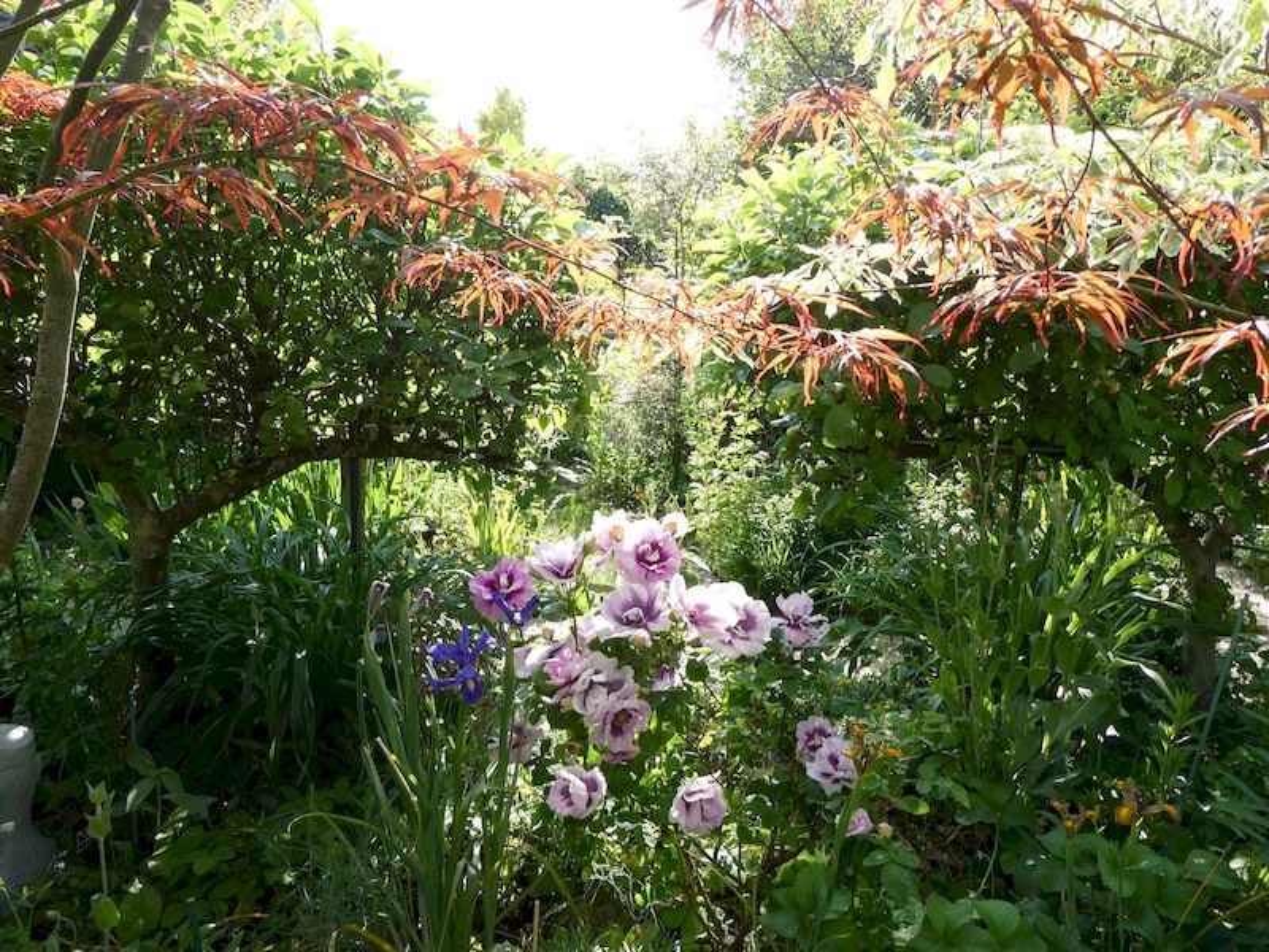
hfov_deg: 71.6
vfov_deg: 56.8
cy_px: 476
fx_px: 880
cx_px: 634
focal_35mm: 24
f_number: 3.3
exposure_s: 1/160
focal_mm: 4.3
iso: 80
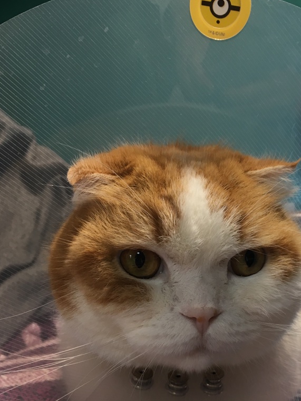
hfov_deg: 36.5
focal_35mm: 39
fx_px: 452
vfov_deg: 47.5
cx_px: 194
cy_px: 248
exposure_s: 1/30
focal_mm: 4.15
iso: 64
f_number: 2.2
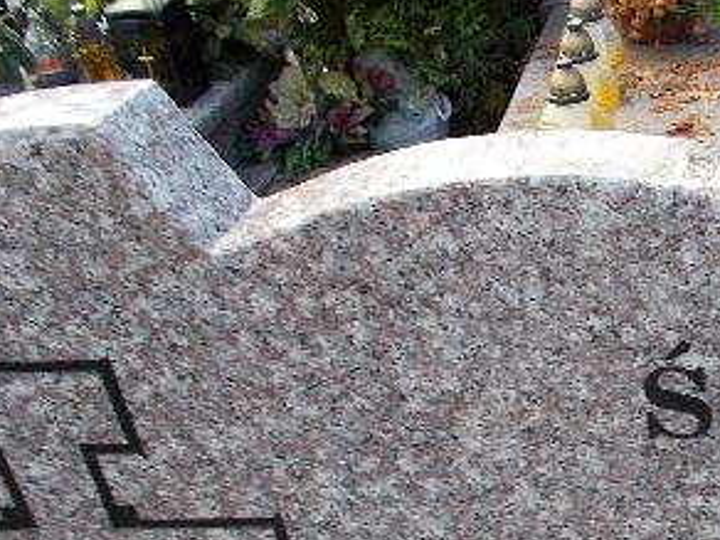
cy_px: 434
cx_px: 663
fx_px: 1186
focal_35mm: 57
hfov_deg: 32.0
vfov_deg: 25.2
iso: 80
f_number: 3.2
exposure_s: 1/30
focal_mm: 4.6
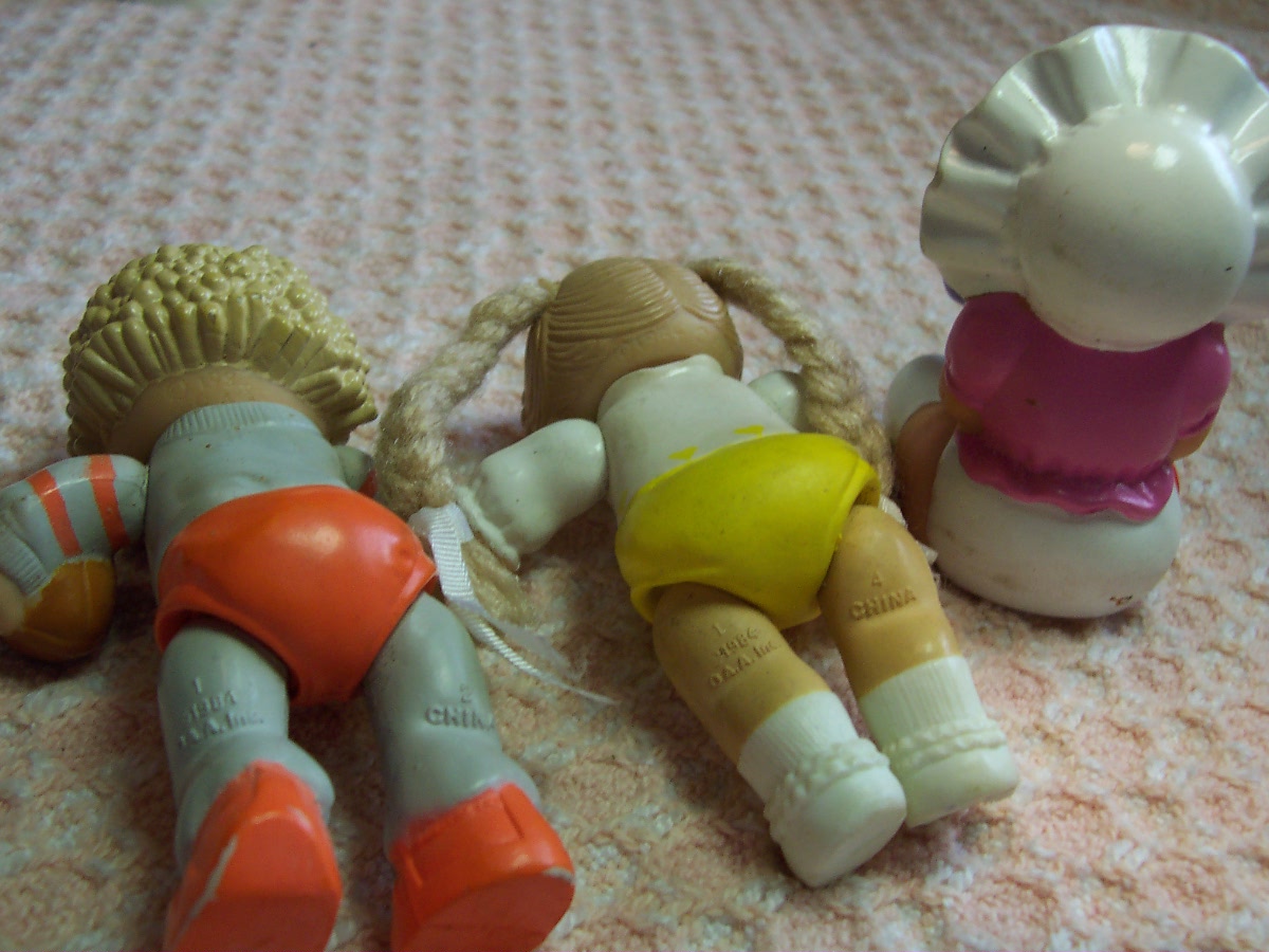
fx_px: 1356
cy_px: 476
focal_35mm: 37
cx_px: 634
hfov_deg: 50.1
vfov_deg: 38.7
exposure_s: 1/90
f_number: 2.8
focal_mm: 5.6
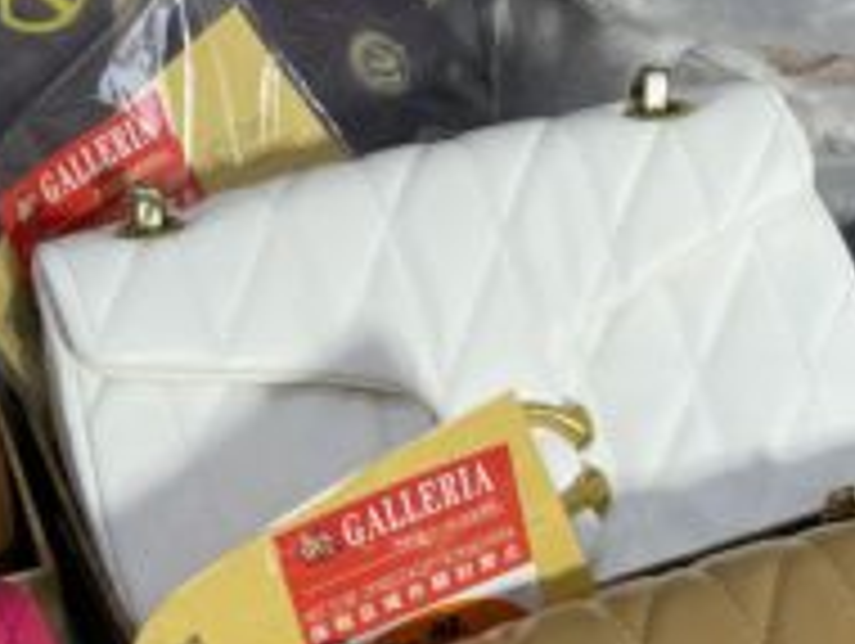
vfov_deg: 17.5
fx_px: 2028
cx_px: 418
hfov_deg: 23.8
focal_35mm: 82
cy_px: 698
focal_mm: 4.2
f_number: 1.6
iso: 32
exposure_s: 1/110
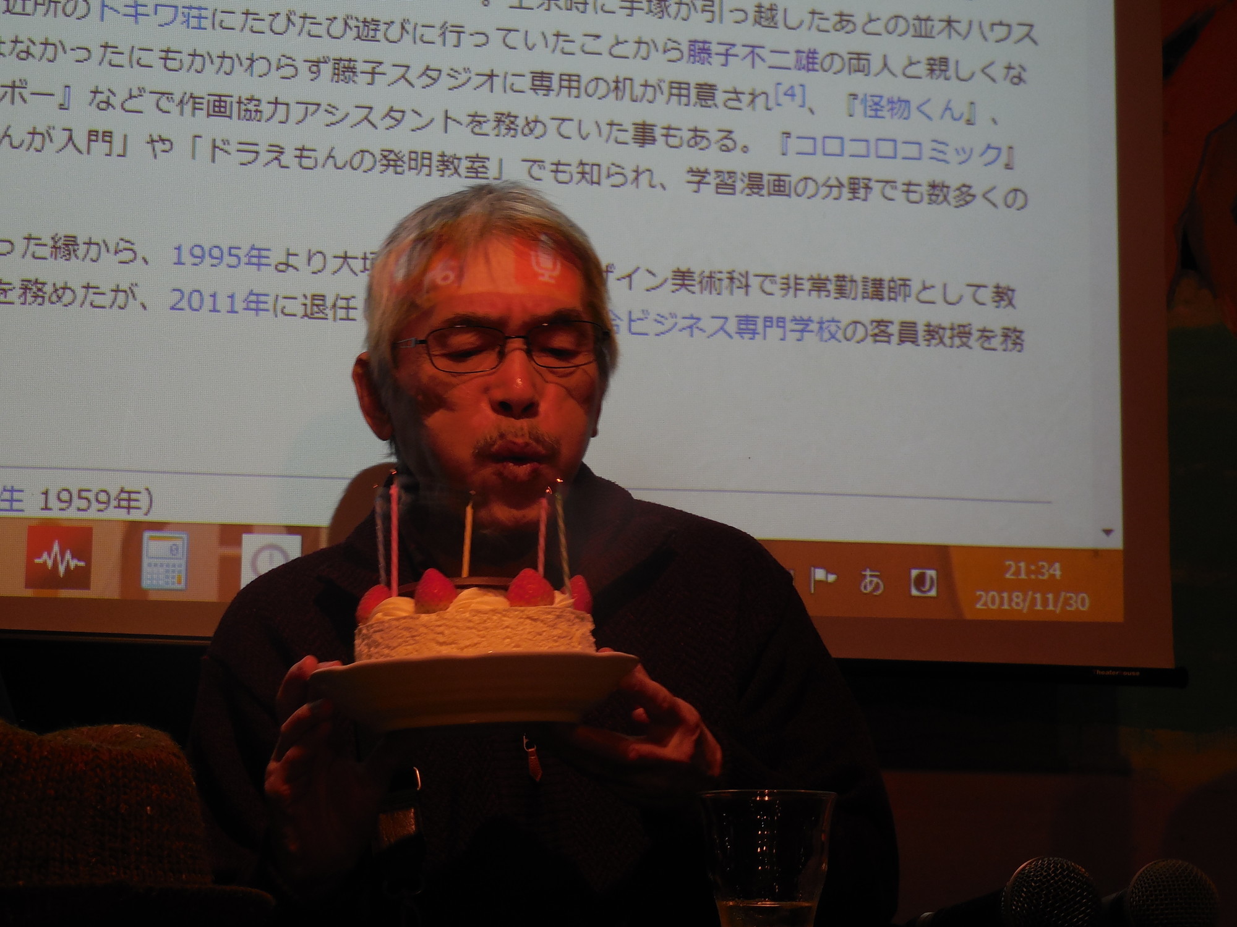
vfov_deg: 21.0
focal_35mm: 70
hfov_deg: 27.8
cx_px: 618
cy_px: 464
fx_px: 2501
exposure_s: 1/40
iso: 125
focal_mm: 12.6
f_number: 4.7
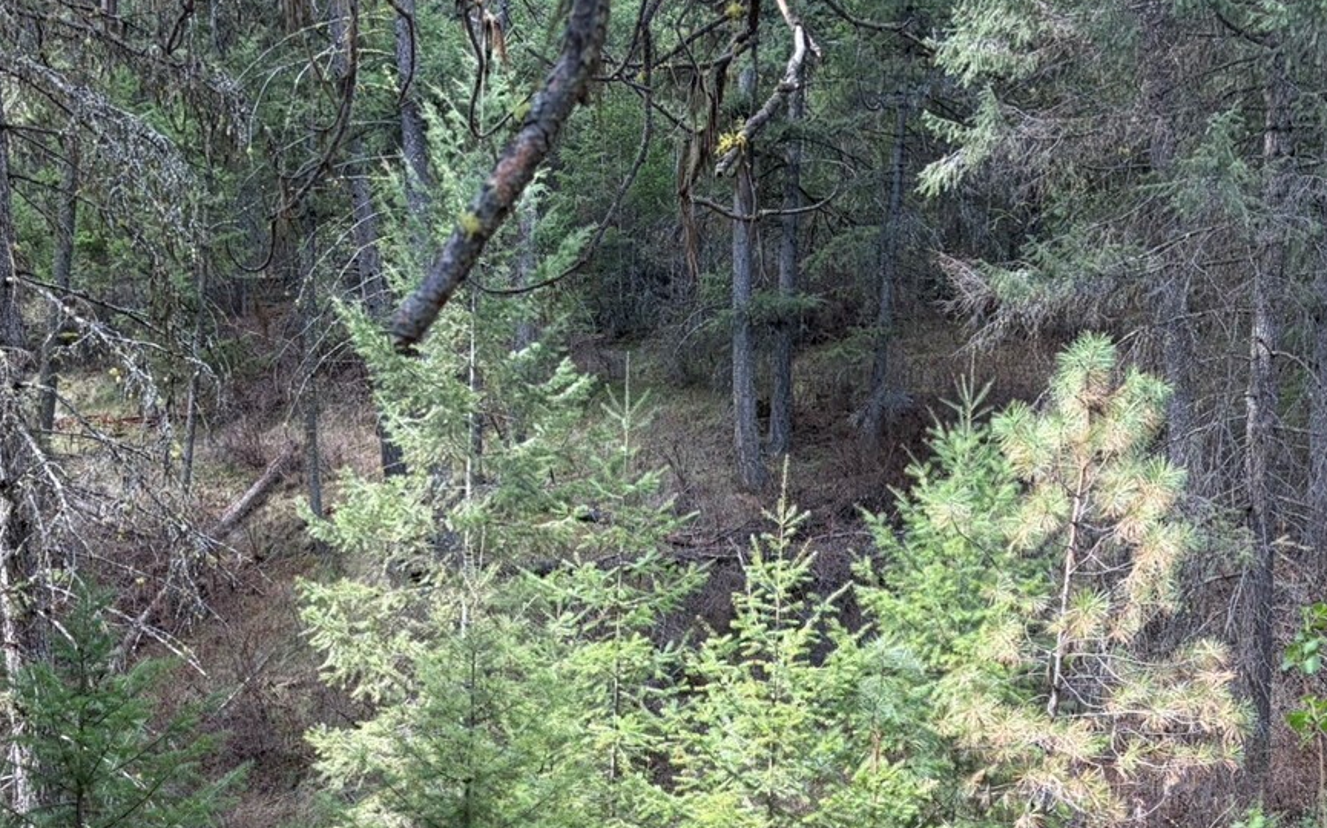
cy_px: 754
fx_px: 1844
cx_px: 684
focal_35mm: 51
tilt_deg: -3.0
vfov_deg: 24.5
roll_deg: -1.2
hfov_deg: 39.6
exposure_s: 1/125
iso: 32
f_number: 1.6
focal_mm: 5.96
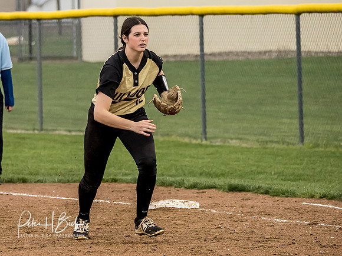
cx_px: 89
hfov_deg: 5.4
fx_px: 3653
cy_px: 95
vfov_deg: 4.0
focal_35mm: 370
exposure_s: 1/1000
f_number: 3.6
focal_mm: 111
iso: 1600
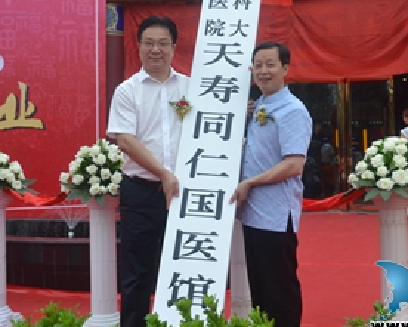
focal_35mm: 56
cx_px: 266
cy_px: 113
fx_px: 676
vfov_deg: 27.0
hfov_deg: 33.3
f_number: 5.6
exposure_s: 1/125
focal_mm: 22
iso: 110
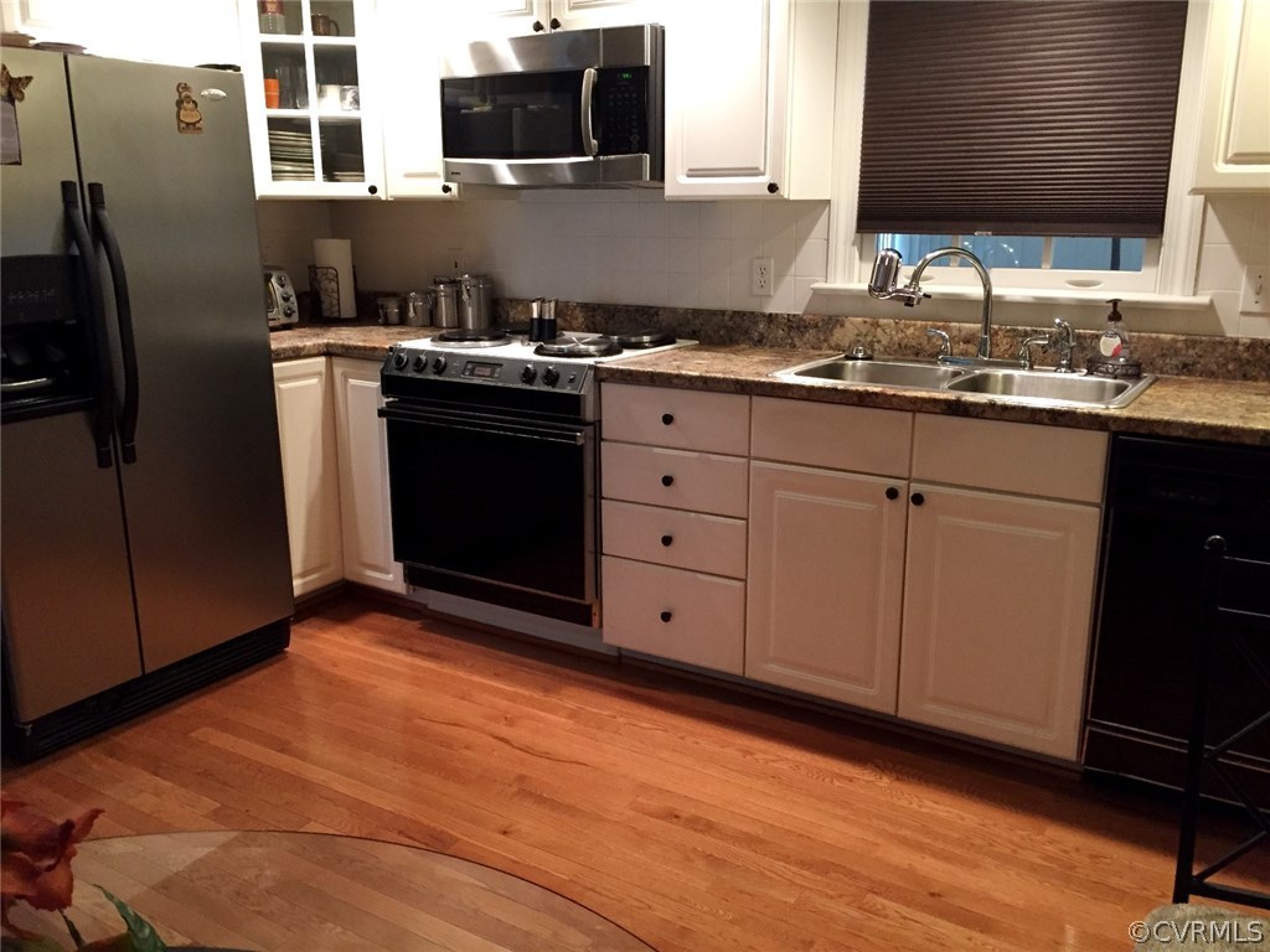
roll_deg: +0.0
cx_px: 635
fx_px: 1064
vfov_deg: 48.2
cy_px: 476
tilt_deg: -15.0
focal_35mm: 29
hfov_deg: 61.7
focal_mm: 4.15
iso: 160
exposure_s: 1/30
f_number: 2.2
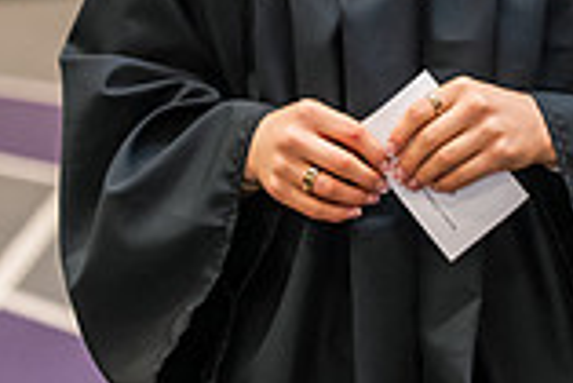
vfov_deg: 4.5
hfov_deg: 6.8
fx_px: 4811
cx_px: 442
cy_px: -188
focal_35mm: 302
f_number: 3.5
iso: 2500
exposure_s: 1/200
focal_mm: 82
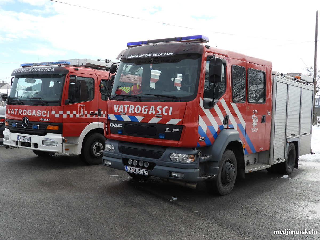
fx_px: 351
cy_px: 120
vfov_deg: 37.7
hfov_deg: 49.0
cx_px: 160
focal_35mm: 38
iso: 100
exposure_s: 1/1000
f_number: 3.2
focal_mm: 6.8
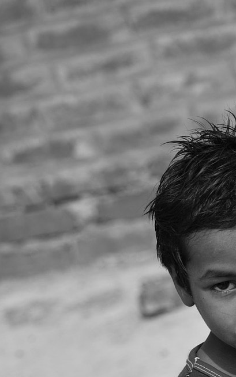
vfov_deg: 7.8
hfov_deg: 4.9
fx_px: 2770
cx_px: 254
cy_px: 326
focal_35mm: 269
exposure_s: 1/800
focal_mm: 72
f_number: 4.8
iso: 100
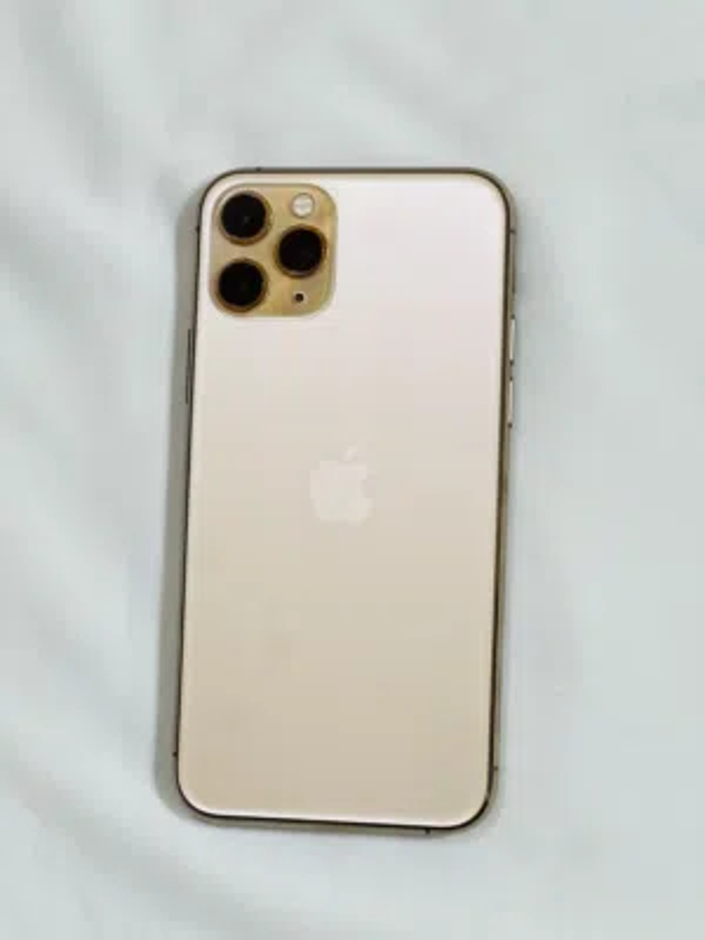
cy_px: 470
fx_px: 2091
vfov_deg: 25.3
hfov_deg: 19.1
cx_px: 352
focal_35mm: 77
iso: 320
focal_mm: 9
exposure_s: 1/33
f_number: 2.8
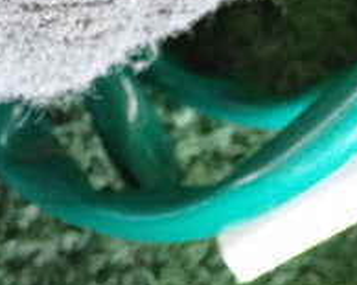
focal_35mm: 248
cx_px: 280
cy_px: -114
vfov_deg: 6.2
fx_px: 2619
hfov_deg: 7.8
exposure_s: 1/125
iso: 2500
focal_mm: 14.62
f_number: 4.3
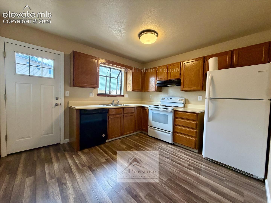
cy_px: 102
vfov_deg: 85.7
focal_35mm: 14
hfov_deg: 102.1
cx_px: 136
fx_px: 110
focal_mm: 2.22
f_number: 2.2
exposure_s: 1/120
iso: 320
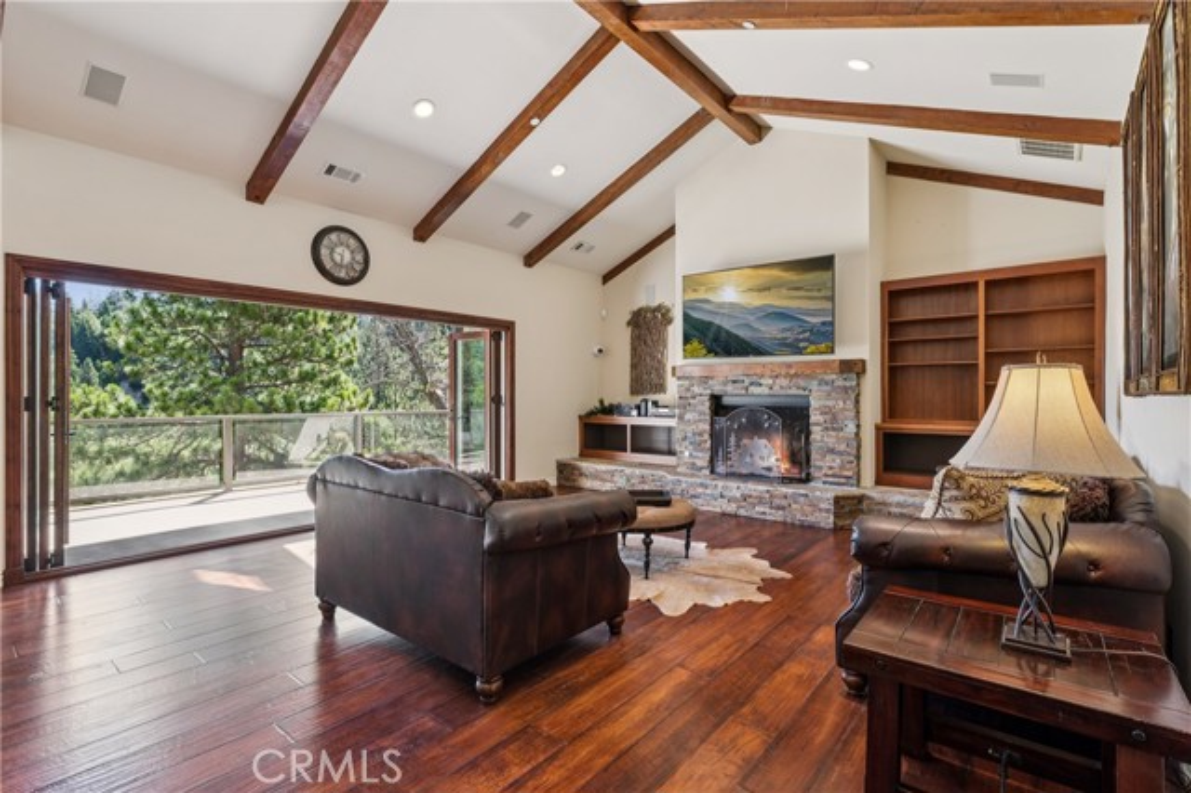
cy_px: 396
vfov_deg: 70.4
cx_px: 596
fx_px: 562
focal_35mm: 17
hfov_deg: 93.3
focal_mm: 17
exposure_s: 1/3.33
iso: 100
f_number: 13
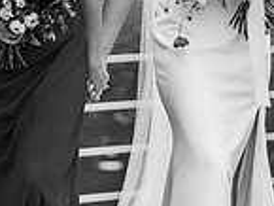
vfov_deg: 4.6
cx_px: 283
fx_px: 2583
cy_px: 59
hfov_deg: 6.1
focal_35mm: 326
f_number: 2.2
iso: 100
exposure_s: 1/800
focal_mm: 85
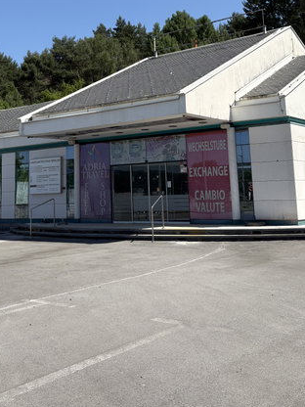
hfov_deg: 30.2
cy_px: 97
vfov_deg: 38.5
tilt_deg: +9.8
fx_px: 564
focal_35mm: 48
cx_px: 119
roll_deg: +2.2
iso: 50
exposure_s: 1/3279
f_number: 1.6
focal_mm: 5.96
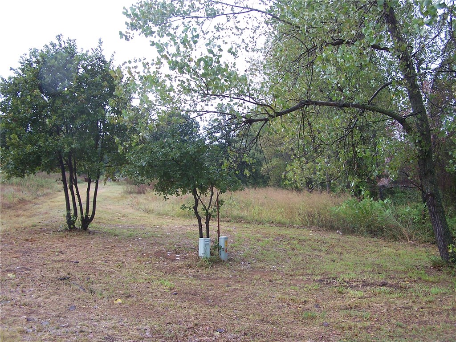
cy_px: 171
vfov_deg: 37.7
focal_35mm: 38
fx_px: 501
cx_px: 228
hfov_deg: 49.0
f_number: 2.8
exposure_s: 1/60
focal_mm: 6.3
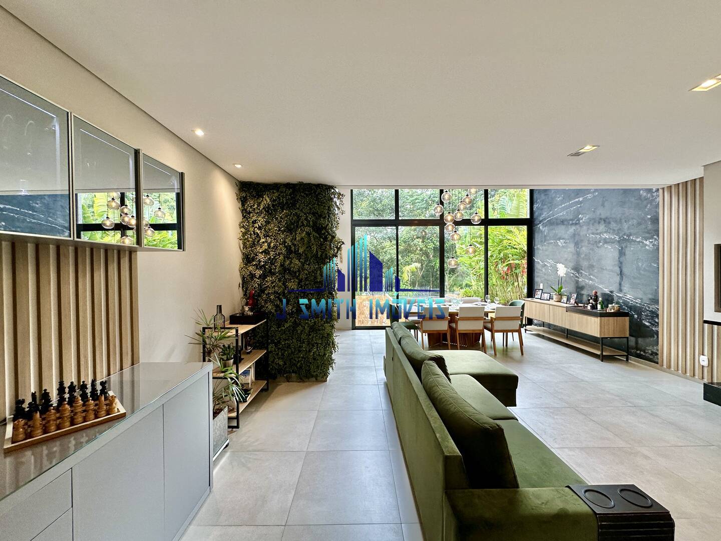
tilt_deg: -0.2
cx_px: 360
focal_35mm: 14
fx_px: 292
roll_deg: +0.0
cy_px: 270
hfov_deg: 102.1
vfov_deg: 85.7
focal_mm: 2.22
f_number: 2.2
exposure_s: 1/120
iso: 125
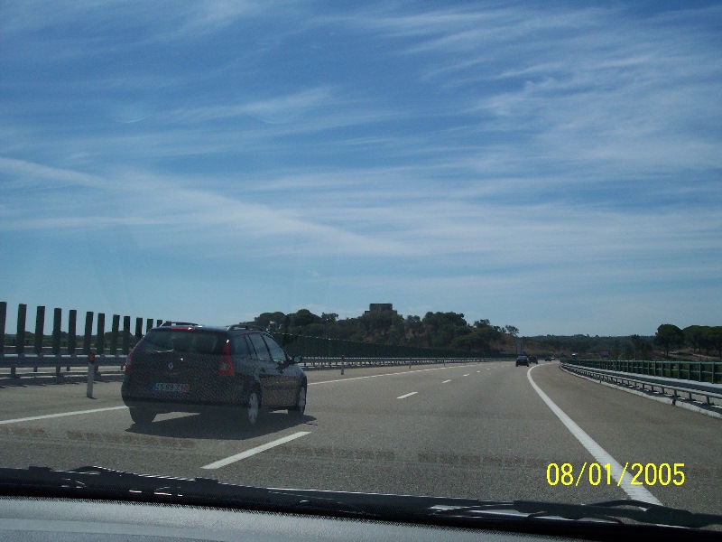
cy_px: 271
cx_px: 361
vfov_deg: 37.7
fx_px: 793
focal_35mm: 38
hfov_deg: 49.0
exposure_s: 1/1000
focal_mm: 8
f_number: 4.8
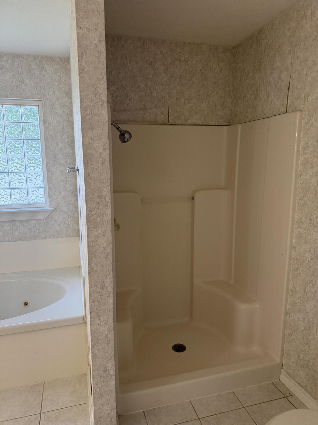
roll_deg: +0.6
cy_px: 212
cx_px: 159
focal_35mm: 24
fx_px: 294
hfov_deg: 56.8
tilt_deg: -9.6
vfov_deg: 71.6
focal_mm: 6.76
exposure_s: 1/120
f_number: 1.78
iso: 320
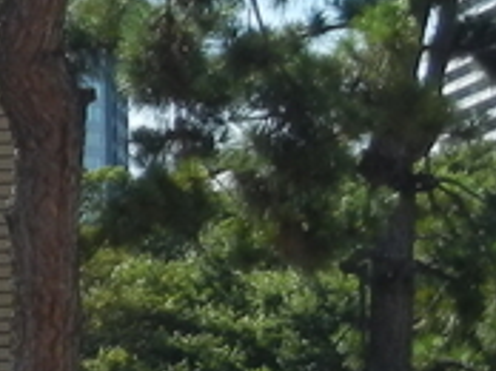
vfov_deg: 3.6
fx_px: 5838
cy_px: 174
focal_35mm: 408
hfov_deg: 4.7
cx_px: -815
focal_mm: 10.6
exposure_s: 1/252
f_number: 8
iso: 160
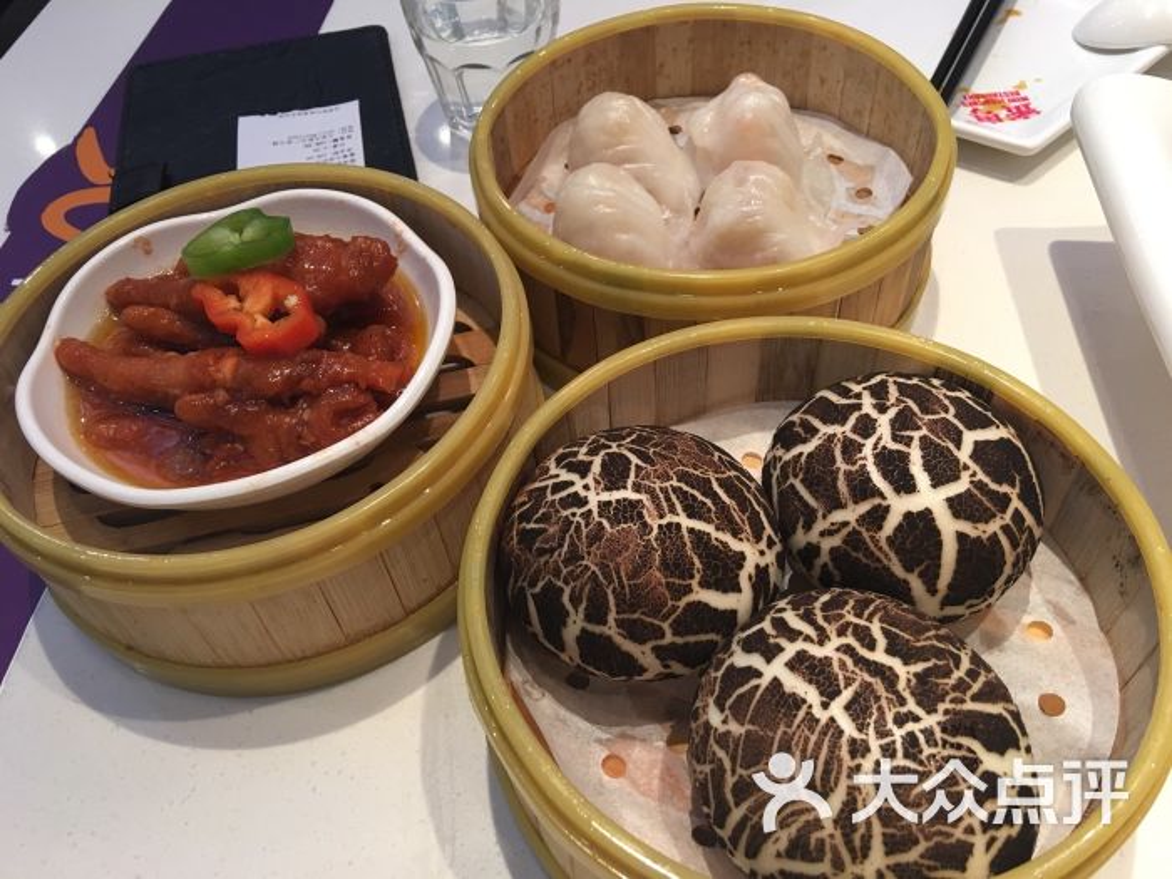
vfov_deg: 48.2
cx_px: 586
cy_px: 440
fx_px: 982
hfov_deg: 61.7
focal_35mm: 29
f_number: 2.2
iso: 50
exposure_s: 1/17
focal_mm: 4.15
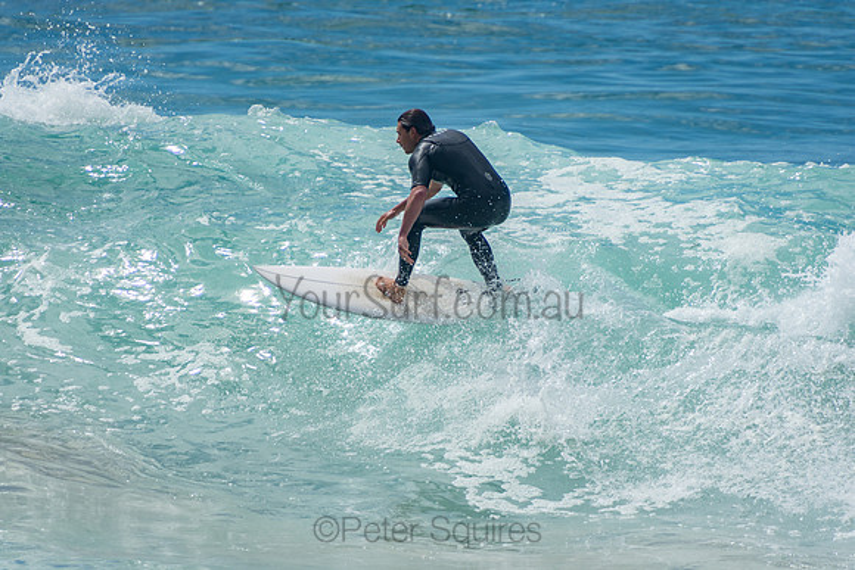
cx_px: 428
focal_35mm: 600
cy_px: 285
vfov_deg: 2.3
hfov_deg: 3.4
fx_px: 14253
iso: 160
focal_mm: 400
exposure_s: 1/1250
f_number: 5.6
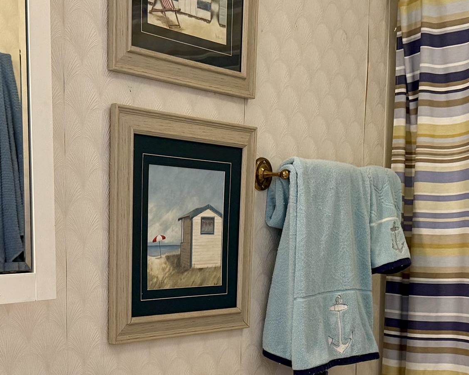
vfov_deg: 23.4
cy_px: 311
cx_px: 173
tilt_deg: -6.0
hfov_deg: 29.4
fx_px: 889
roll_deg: +0.4
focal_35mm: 64
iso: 250
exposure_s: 1/60
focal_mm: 6.76
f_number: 1.78
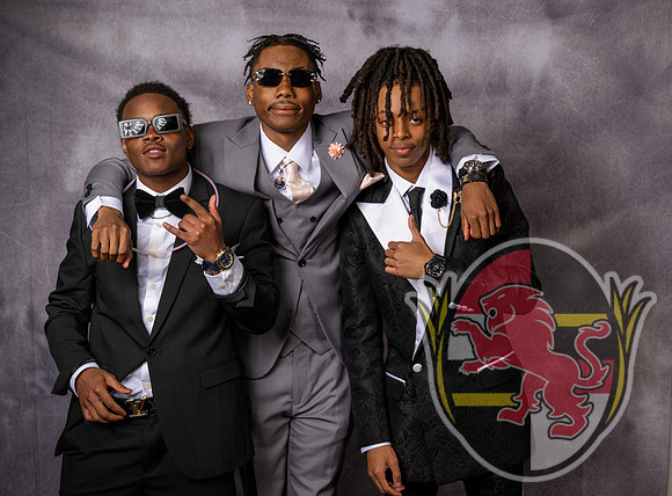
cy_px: 238
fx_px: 1118
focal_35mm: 58
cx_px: 387
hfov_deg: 33.4
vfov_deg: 25.0
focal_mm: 52
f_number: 4.5
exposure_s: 1/320
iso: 50
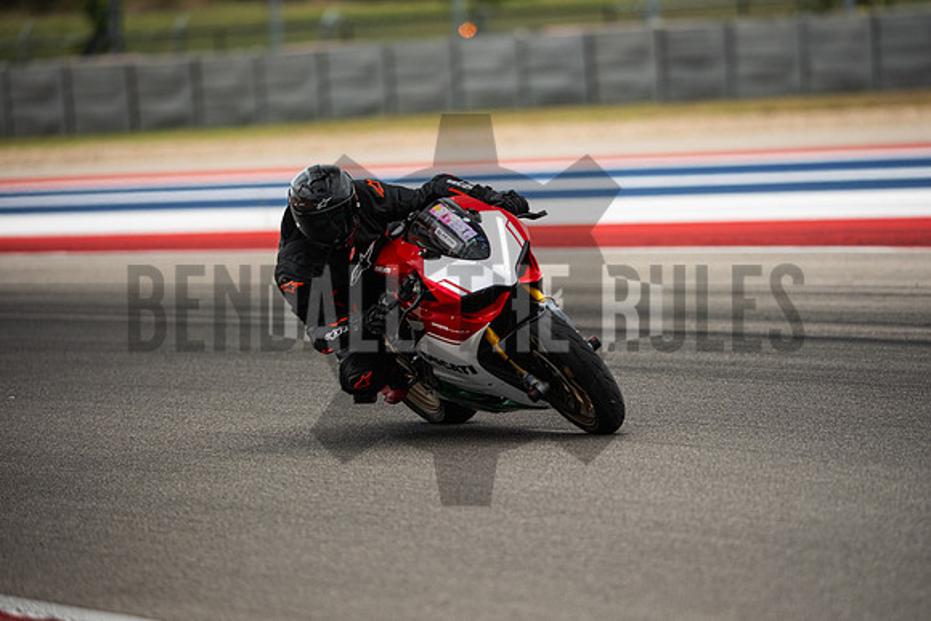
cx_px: 466
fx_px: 7760
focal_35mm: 300
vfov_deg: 4.6
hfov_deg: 6.9
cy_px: 310
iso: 500
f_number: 2
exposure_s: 1/5000
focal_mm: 200
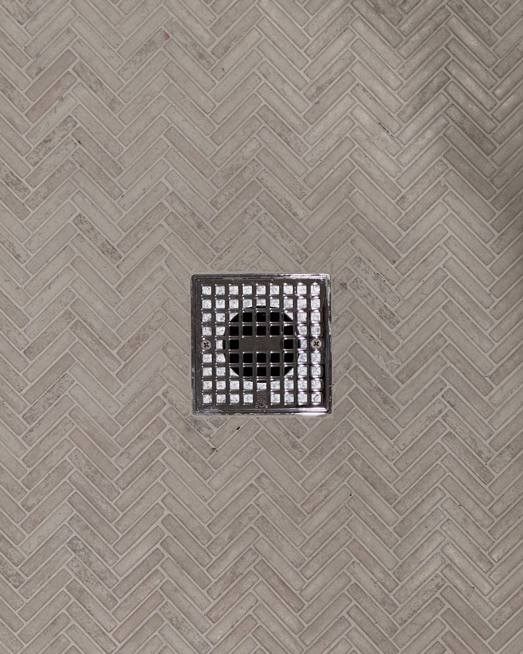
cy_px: 335
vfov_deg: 23.6
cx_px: 260
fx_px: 1567
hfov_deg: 18.9
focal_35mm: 81
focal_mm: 9
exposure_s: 1/60
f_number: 2.8
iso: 200
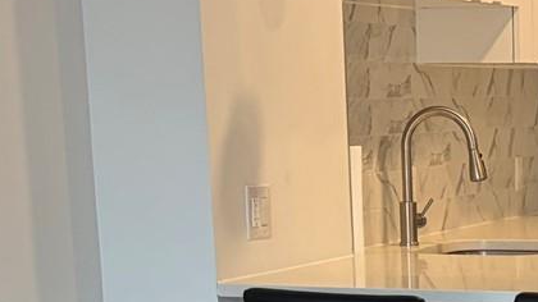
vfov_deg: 8.3
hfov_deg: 15.2
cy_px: 636
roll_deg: +0.7
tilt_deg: -14.8
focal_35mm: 138
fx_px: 1968
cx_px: 585
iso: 125
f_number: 1.6
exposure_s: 1/120
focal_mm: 5.96
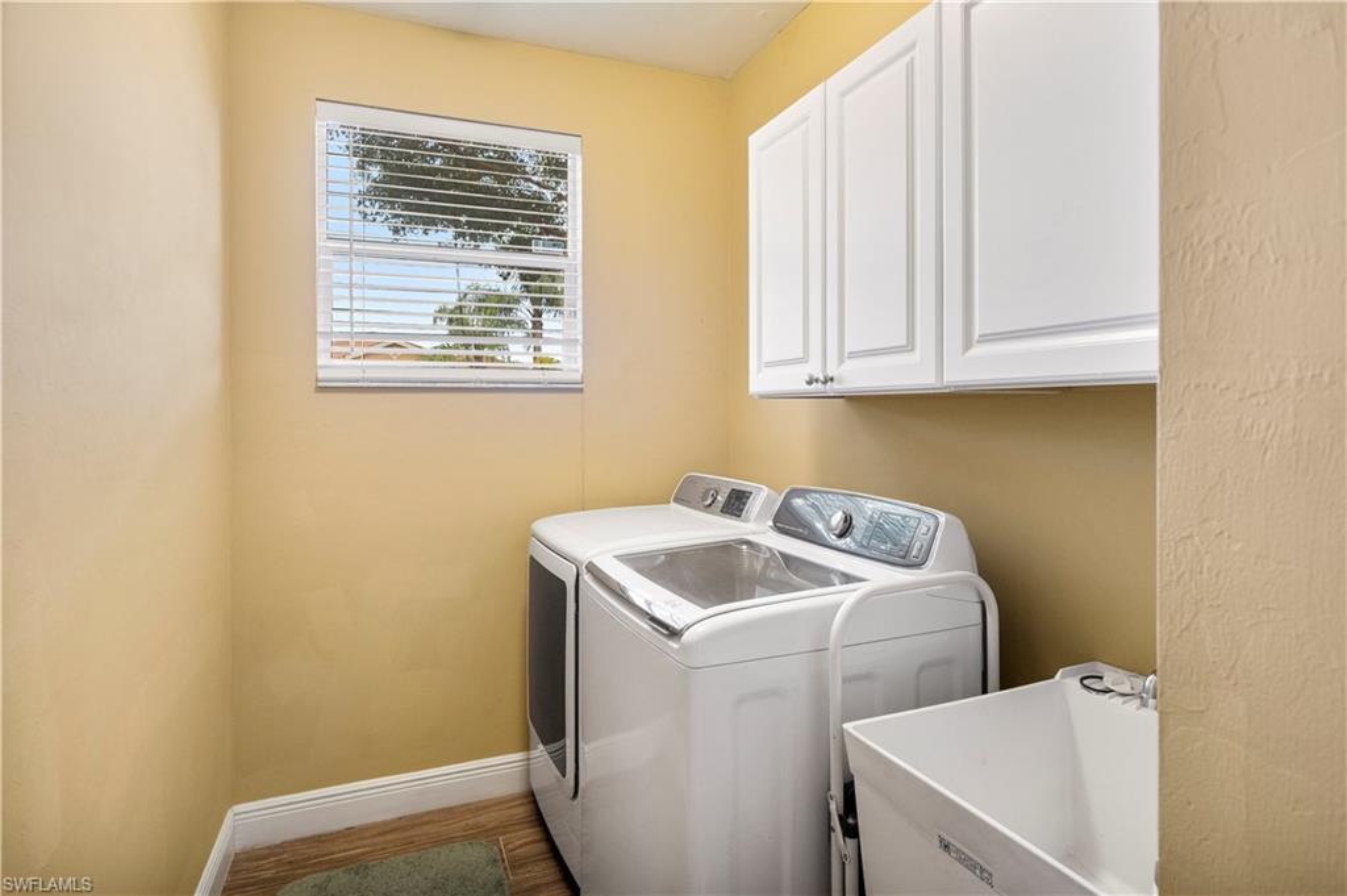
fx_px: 673
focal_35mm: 18
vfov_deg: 67.3
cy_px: 448
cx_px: 674
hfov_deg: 90.0
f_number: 6.3
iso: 400
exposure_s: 1/8
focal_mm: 18
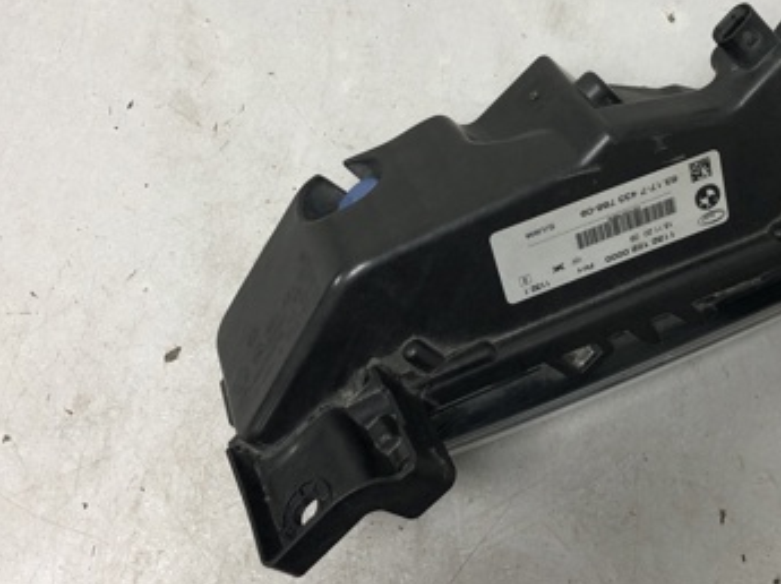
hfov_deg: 36.2
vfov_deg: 27.9
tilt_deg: -73.6
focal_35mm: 52
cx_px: 564
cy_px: 235
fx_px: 1172
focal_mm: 4
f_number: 1.8
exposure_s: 1/25
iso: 40
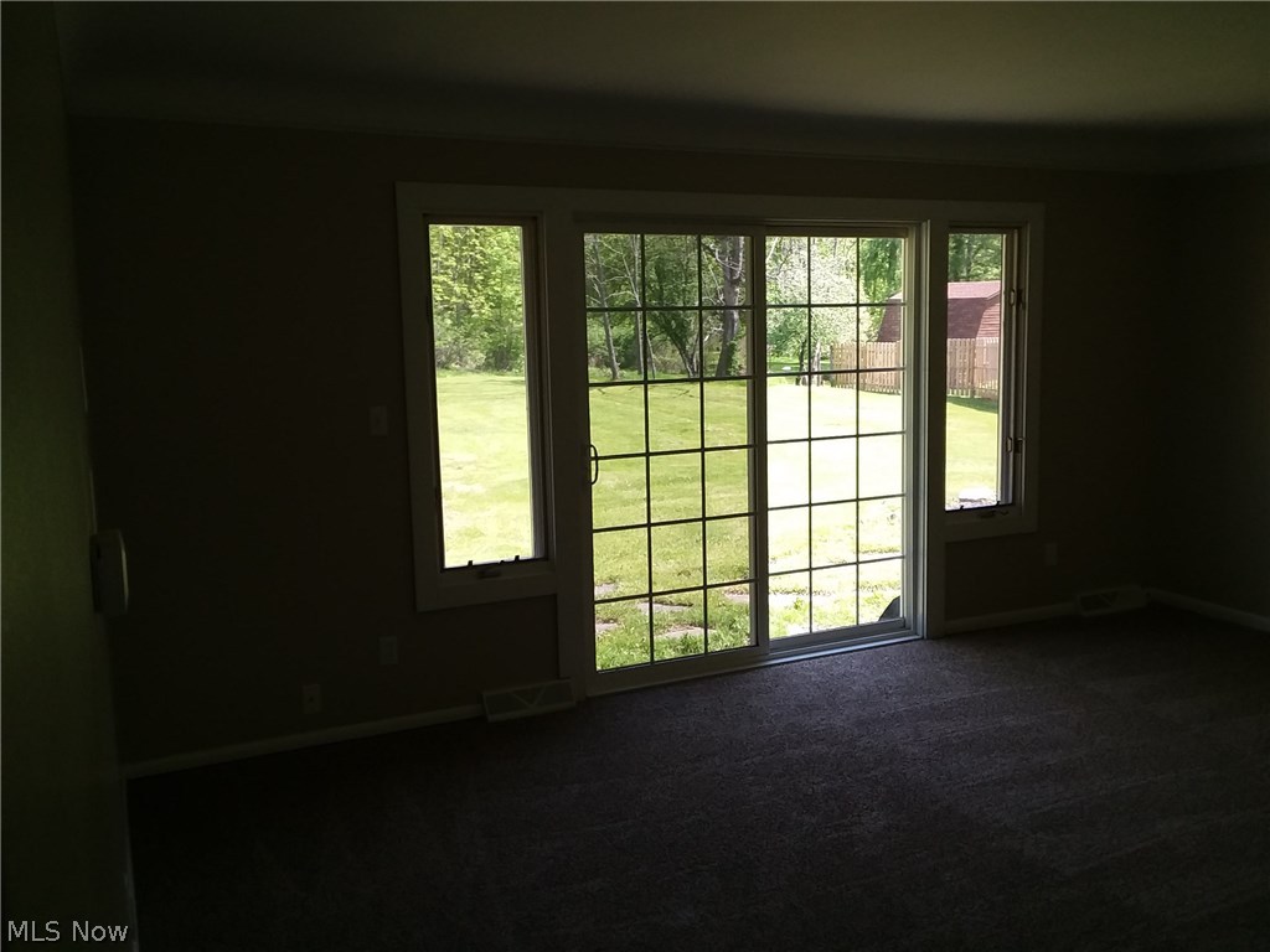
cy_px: 476
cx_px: 635
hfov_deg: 61.7
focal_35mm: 29
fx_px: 1064
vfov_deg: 48.2
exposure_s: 1/137
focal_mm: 2.47
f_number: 1.9
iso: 40
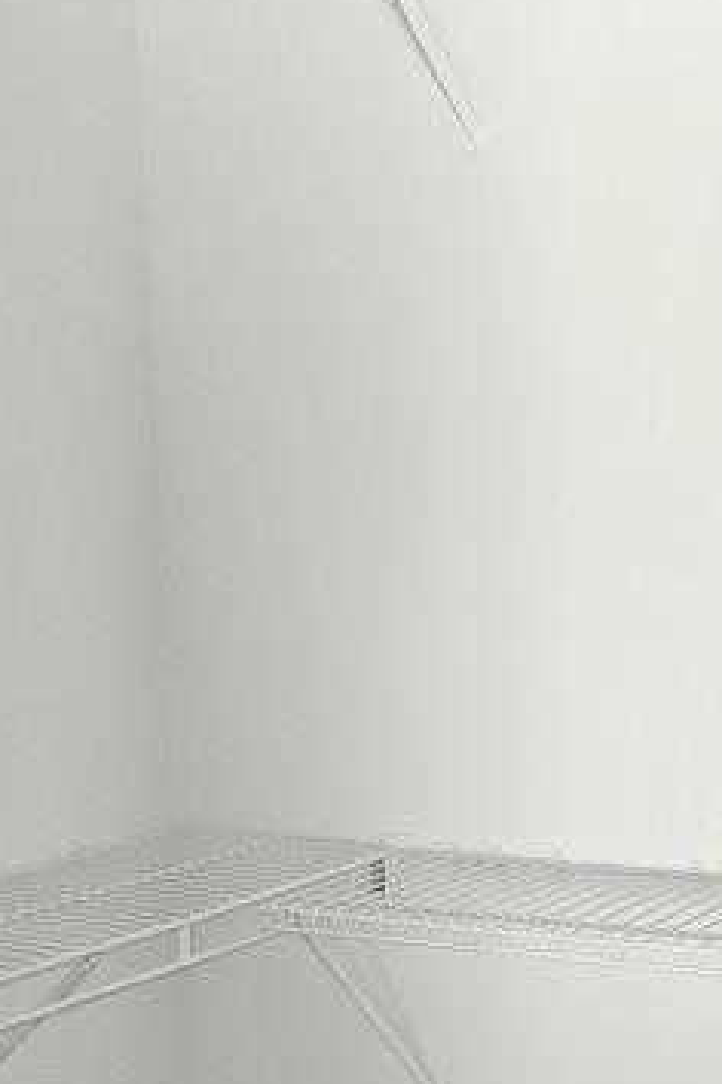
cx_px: 385
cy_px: 1056
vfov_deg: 24.1
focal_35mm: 81
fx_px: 2437
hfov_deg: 16.9
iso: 125
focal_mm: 6.3
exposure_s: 1/60
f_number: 1.7
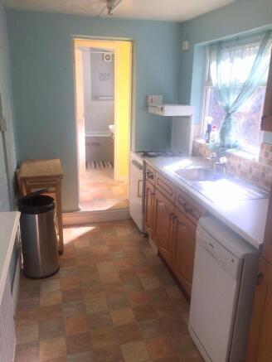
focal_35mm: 29
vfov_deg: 61.6
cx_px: 136
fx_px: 304
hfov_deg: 48.2
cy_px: 181
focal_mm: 4.15
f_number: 2.2
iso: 32
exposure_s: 1/173
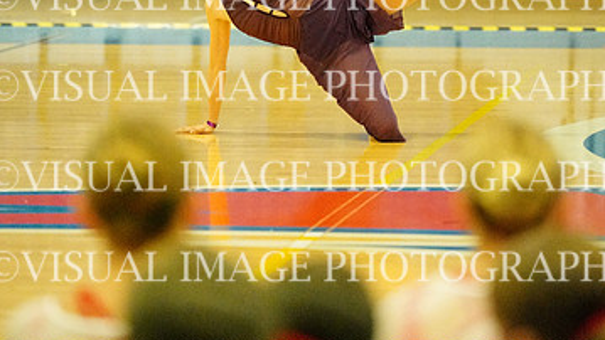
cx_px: 313
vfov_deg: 4.8
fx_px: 4075
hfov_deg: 8.5
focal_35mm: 254
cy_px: 40
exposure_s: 1/1600
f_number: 2.8
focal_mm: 150
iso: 25600
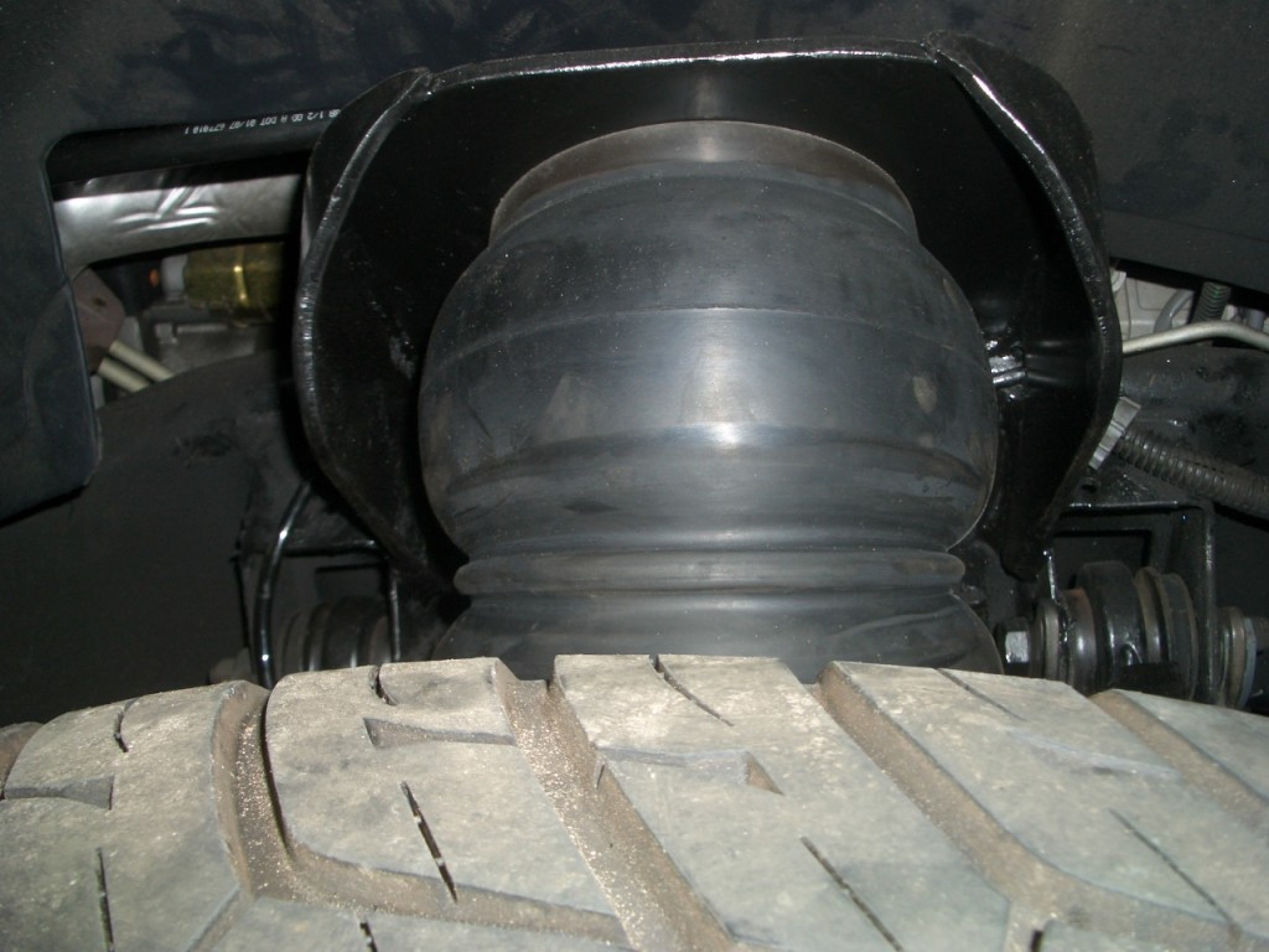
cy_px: 476
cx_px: 634
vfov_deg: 35.1
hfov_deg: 45.8
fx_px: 1503
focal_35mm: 41
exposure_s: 1/60
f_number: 4.6
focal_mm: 6.8
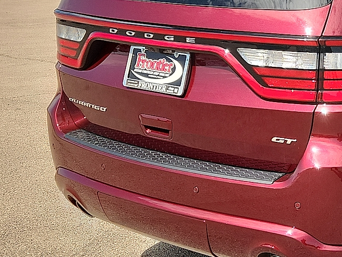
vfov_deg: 27.8
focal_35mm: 52
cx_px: 381
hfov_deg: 32.2
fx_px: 514
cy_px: 82
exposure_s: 1/1667
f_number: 1.8
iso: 50
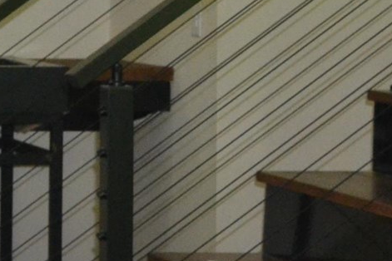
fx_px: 2559
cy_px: 32
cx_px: -636
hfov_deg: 7.9
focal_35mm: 235
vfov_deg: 5.8
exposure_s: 1/60
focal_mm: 24
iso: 1100
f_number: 4
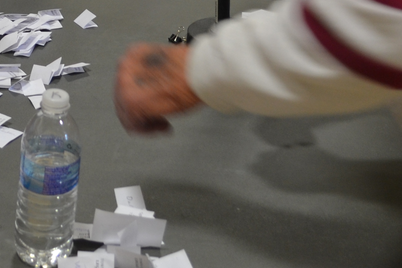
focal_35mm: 101
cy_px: -131
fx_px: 1127
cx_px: -9
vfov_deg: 12.9
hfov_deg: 19.6
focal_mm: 20
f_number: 3.8
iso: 400
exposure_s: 1/30
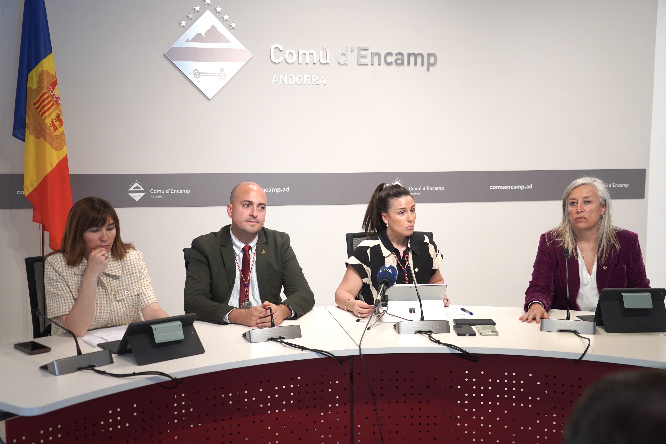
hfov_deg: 50.7
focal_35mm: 38
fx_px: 703
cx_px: 333
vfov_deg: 35.1
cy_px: 222
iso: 1250
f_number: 4
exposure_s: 1/160
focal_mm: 38
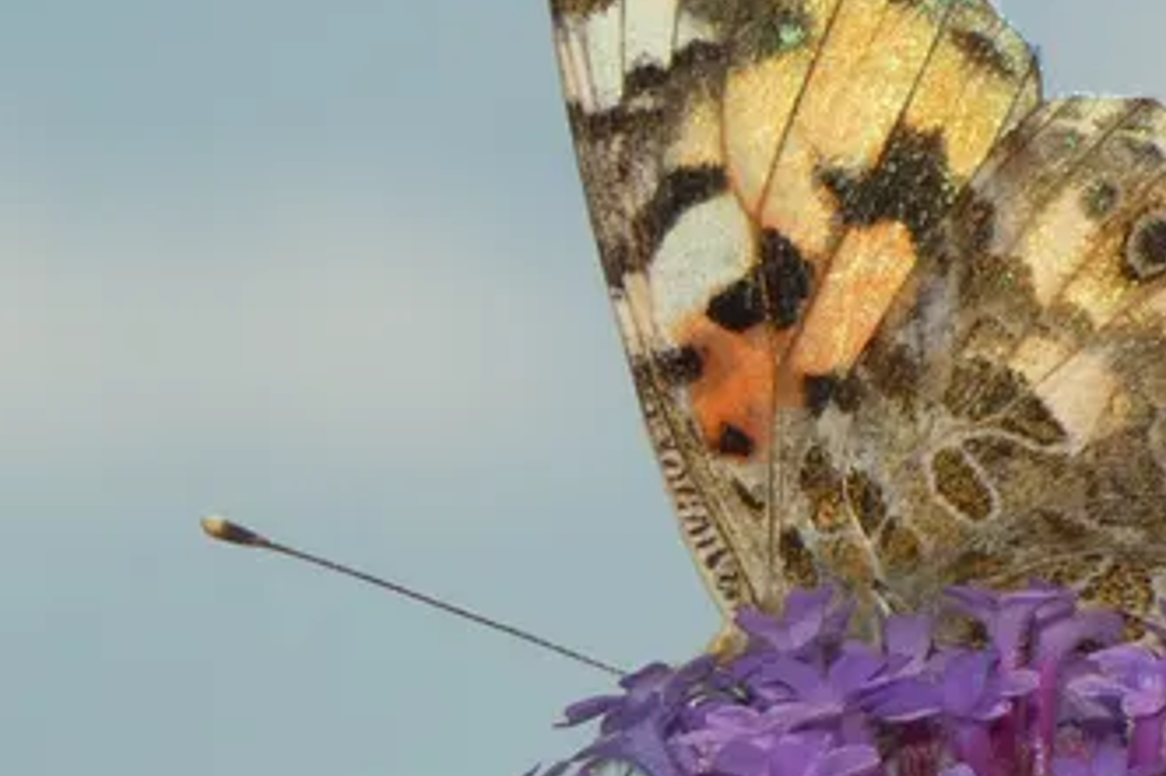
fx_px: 17254
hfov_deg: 3.9
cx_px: 945
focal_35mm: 533
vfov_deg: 2.6
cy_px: 323
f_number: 5.5
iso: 80
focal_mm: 47.6
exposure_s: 1/500
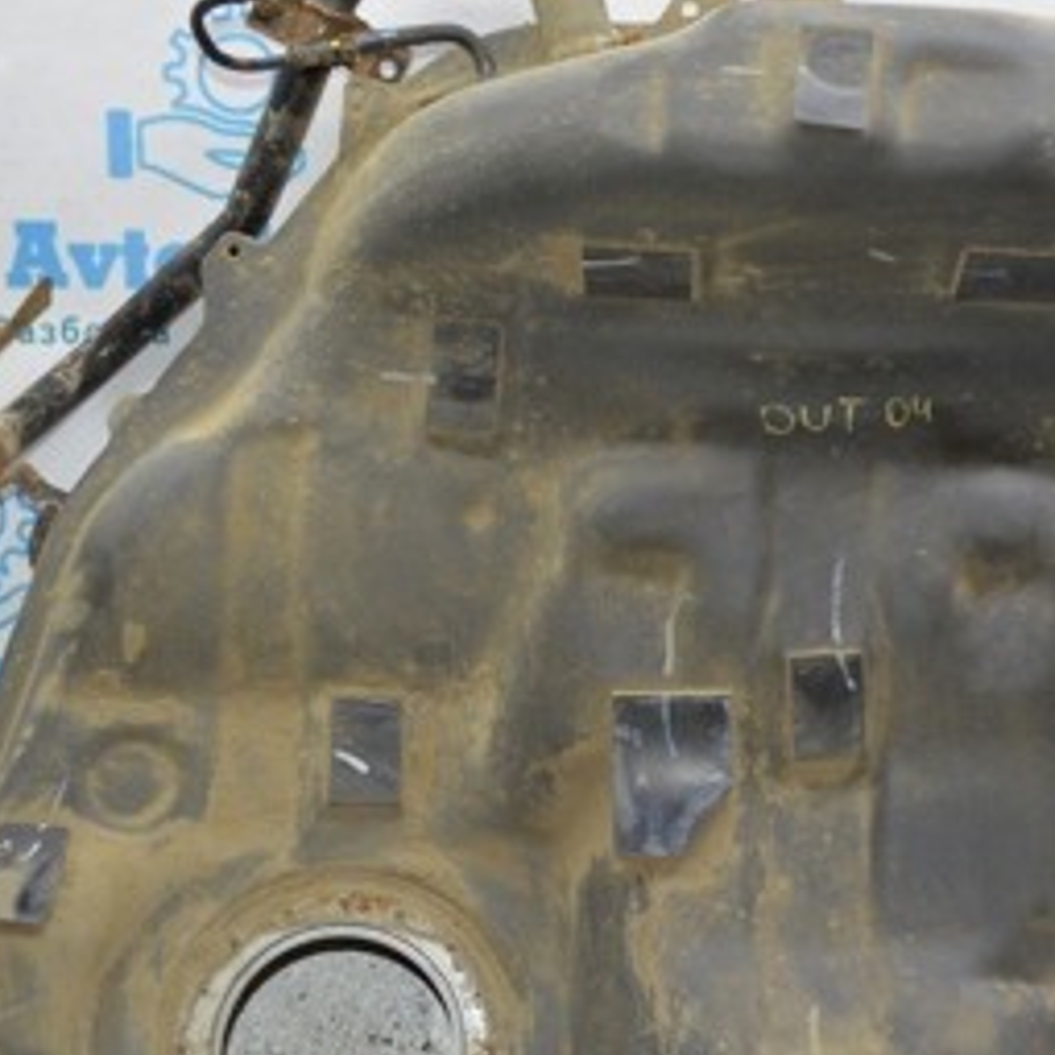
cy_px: 610
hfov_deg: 26.7
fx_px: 2207
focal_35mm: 64
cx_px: 728
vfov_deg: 26.9
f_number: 4
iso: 400
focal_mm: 20
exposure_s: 1/60
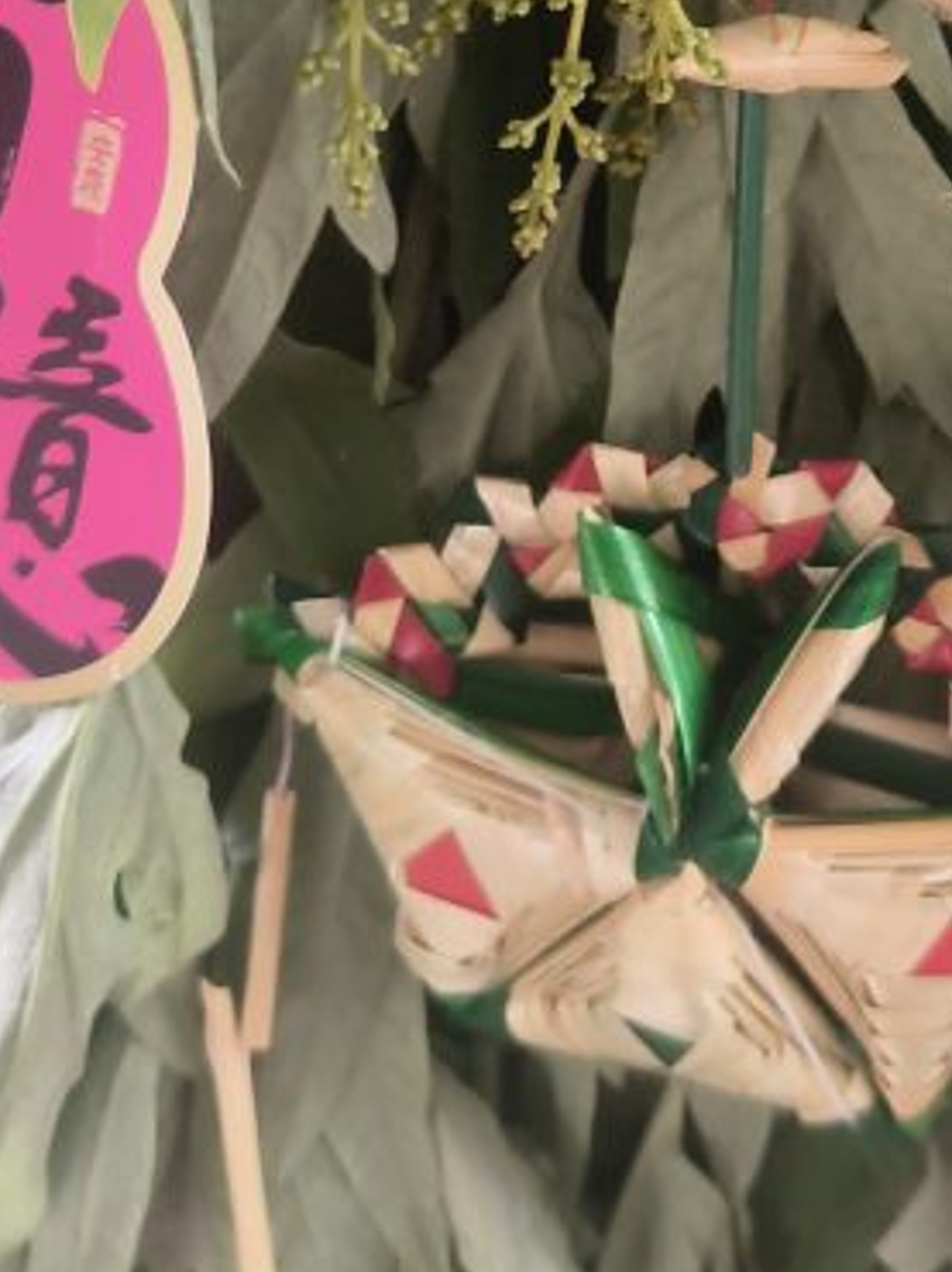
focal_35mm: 75
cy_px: -153
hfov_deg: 19.5
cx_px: 698
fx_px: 2753
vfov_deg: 24.2
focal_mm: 4.84
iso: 400
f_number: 1.8
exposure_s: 1/50
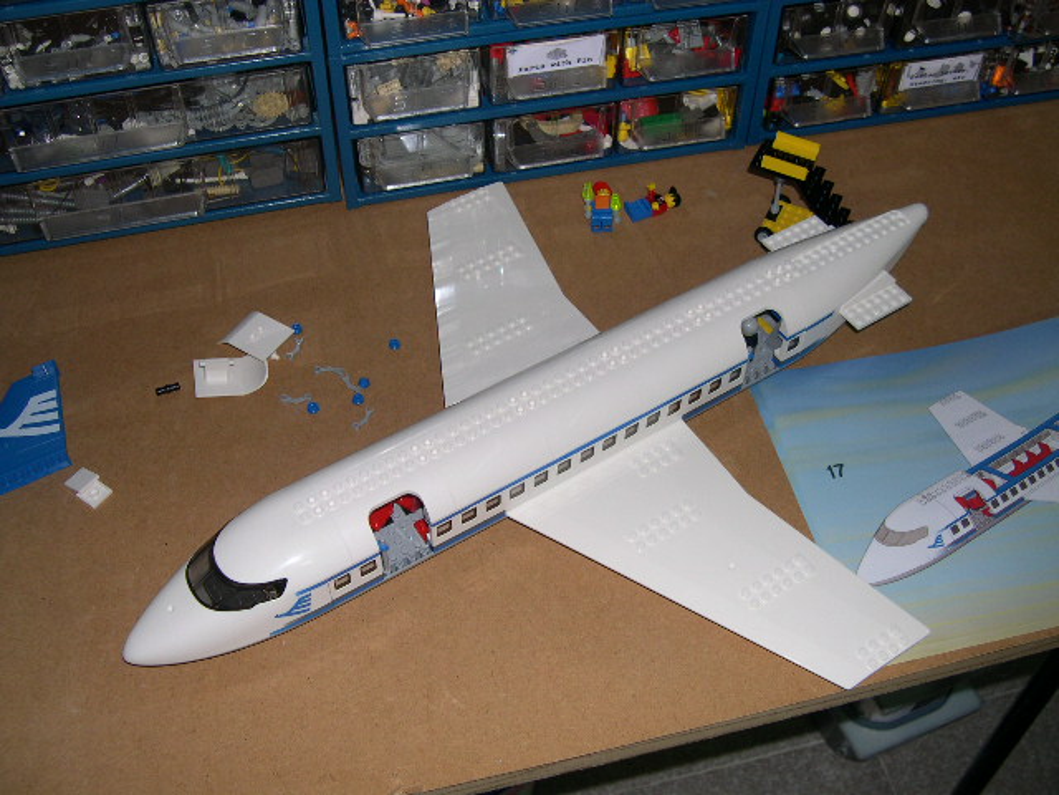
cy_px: 398
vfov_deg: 37.7
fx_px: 1163
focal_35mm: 38
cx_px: 530
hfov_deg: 49.0
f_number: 2.8
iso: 100
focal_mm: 8
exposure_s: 1/60
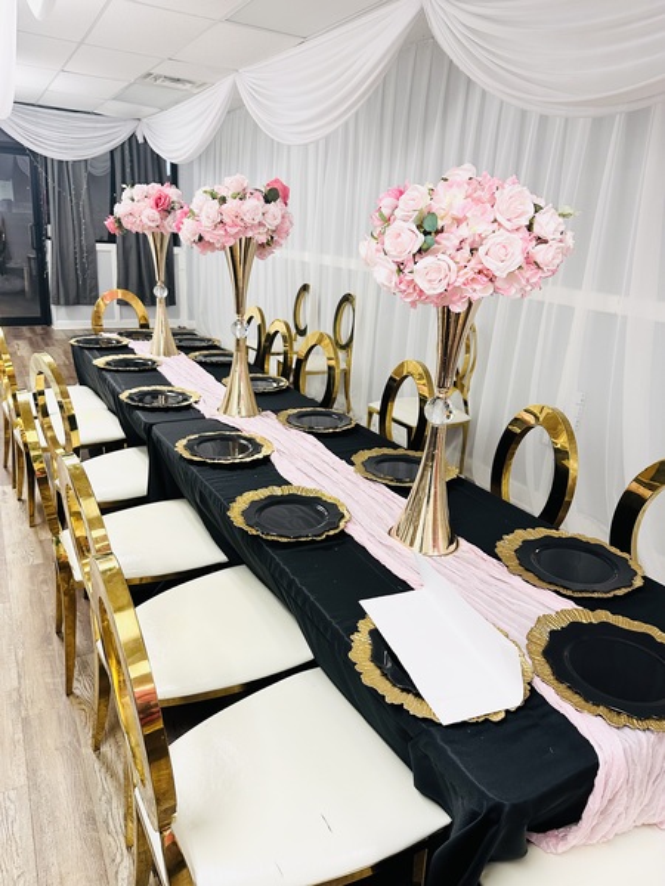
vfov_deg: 71.6
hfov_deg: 56.8
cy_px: 443
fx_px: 615
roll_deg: -4.2
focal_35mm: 24
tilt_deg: -17.0
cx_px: 332
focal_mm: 6.86
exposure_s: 1/60
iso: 160
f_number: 1.78
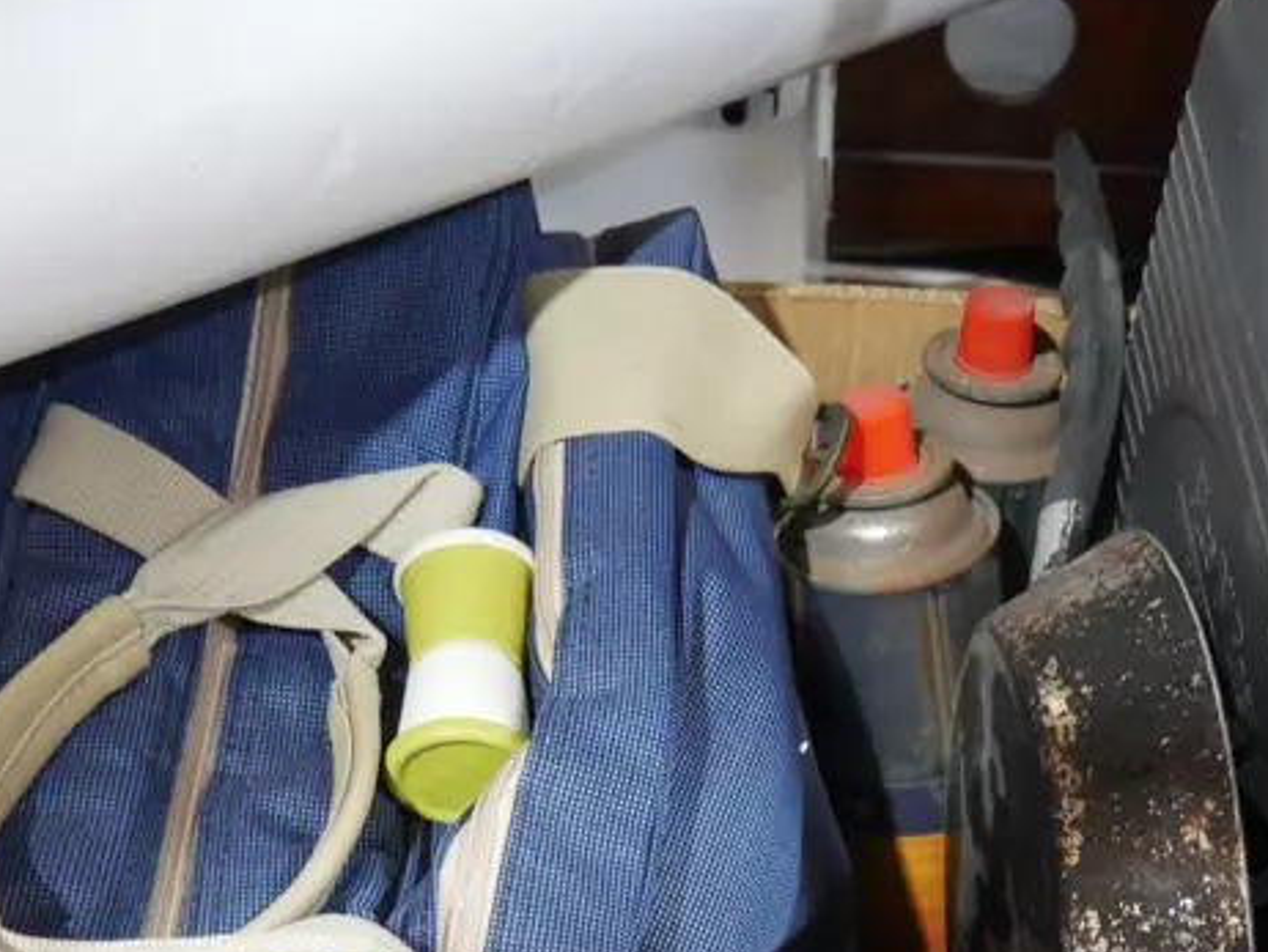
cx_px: 1037
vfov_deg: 22.6
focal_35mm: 62
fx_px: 2272
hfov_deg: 30.3
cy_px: 992
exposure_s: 1/60
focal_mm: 14
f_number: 3.5
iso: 2000
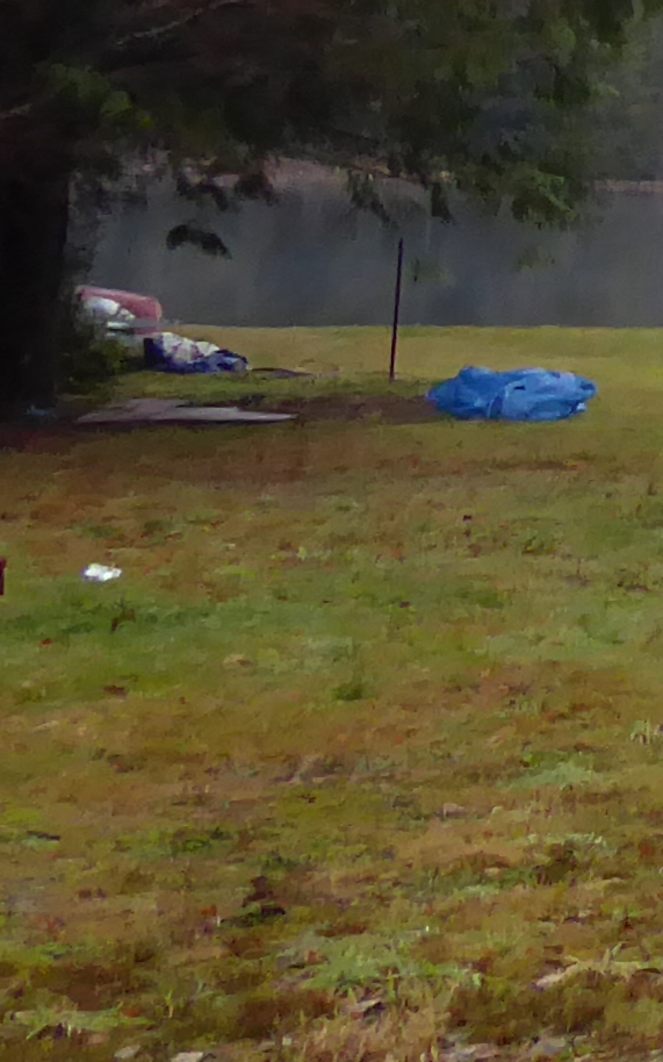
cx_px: 2104
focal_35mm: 116
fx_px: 3355
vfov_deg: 17.7
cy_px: 139
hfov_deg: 8.8
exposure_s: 1/250
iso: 250
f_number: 3.3
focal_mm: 4.3
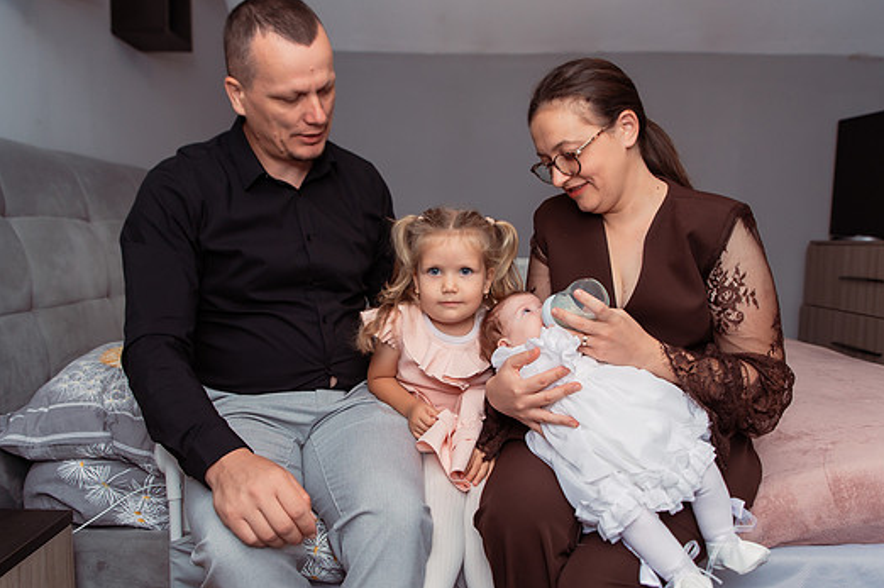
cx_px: 435
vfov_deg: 44.9
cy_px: 296
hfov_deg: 63.7
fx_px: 711
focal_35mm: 29
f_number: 3.5
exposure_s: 1/250
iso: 500
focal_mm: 24
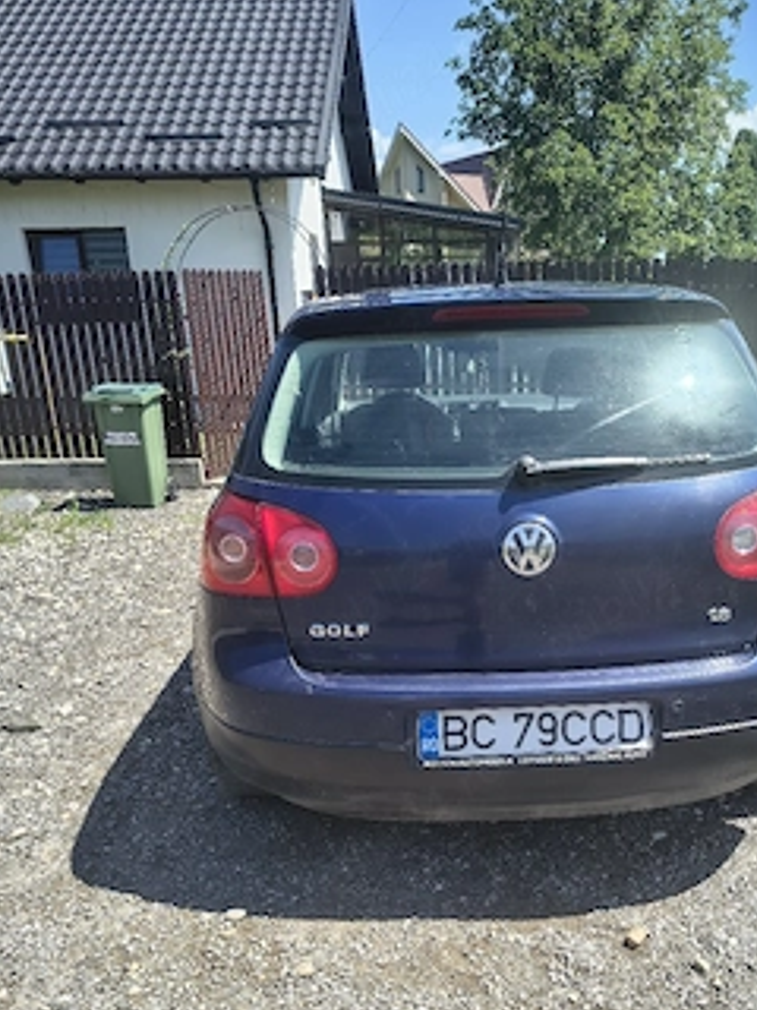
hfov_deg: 46.5
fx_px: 875
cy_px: 622
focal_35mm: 30
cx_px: 464
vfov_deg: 59.3
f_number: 1.8
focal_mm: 5.56
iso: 101
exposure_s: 1/1250
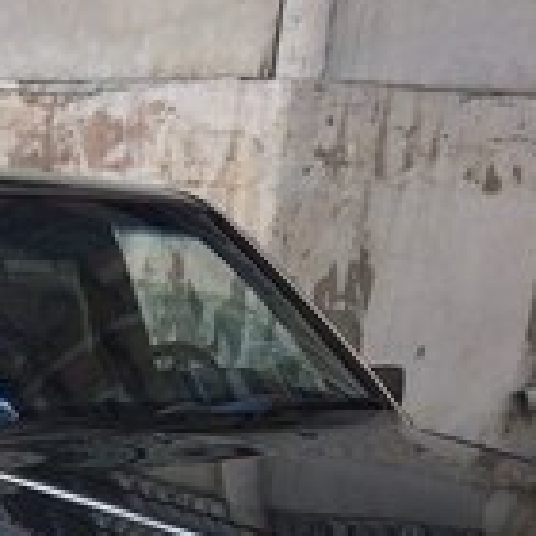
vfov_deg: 16.4
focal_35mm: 91
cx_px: -57
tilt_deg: -27.5
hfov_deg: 18.4
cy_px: 923
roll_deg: -2.7
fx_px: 1594
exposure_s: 1/954
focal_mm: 4.15
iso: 32
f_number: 2.2
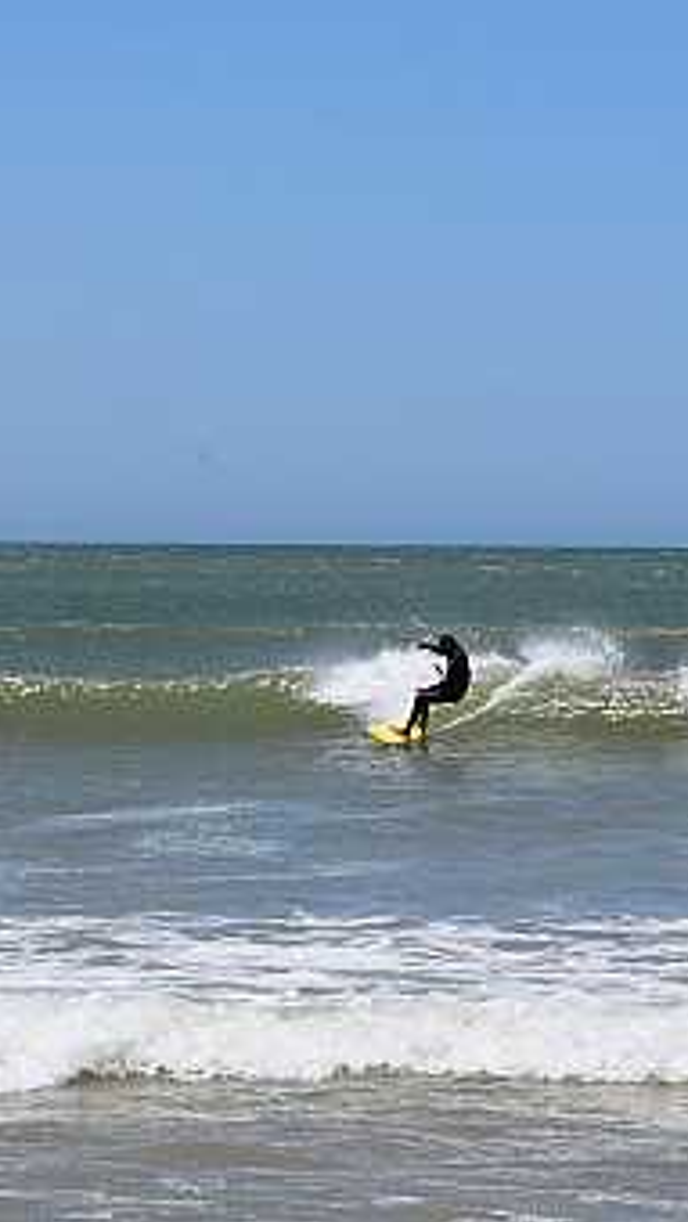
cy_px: 609
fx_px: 5377
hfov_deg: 7.3
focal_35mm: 166
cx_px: 486
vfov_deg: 13.0
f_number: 11
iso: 200
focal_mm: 70
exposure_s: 1/500
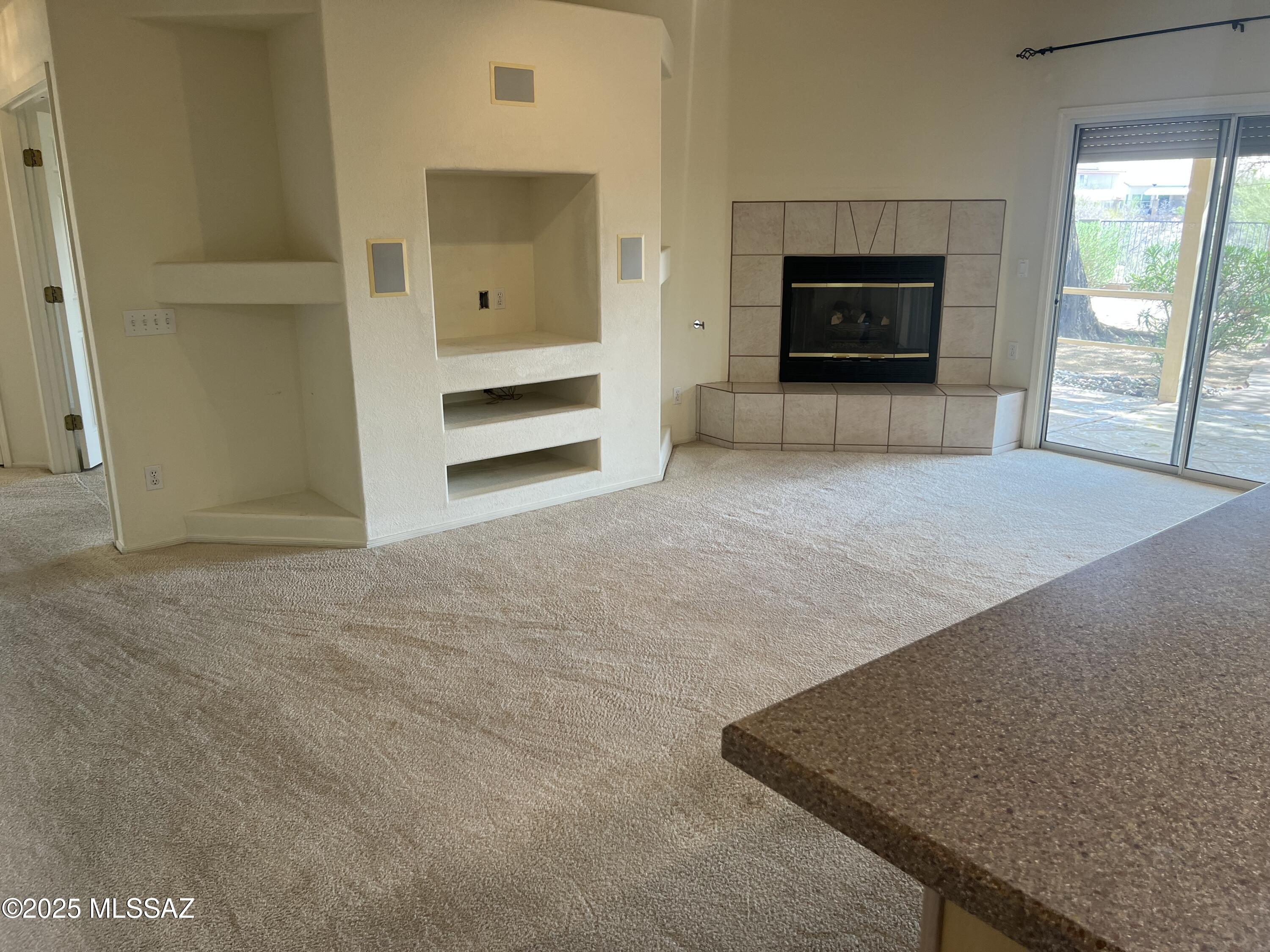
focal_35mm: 26
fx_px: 954
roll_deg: +0.5
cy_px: 476
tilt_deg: -14.1
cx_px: 635
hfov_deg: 67.3
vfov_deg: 53.1
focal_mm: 5.7
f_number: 1.5
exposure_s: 1/120
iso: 80
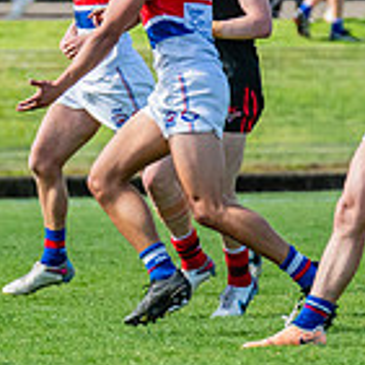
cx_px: -293
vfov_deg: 1.4
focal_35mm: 1240
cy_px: 154
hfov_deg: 1.4
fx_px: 14793
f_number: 6.3
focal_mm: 290
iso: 800
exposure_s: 1/1600
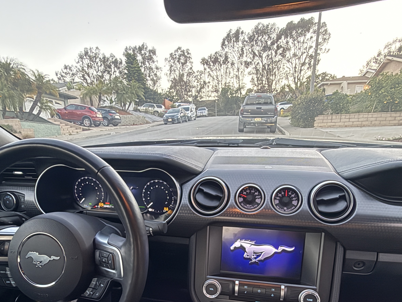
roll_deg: +2.4
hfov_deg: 71.6
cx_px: 197
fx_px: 279
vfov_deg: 53.6
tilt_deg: -14.0
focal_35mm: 24
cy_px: 234
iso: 640
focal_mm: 2.22
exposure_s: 1/60
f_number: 2.2
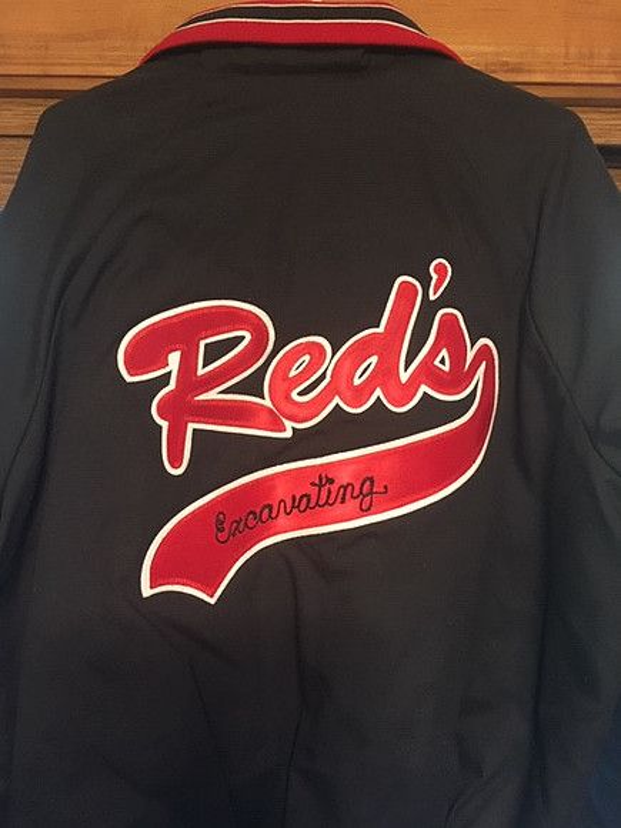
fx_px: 694
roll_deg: -0.9
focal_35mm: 29
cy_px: 414
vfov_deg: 61.7
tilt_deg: -2.4
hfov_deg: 48.2
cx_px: 310
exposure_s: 1/15
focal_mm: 4.15
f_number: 2.2
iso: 200
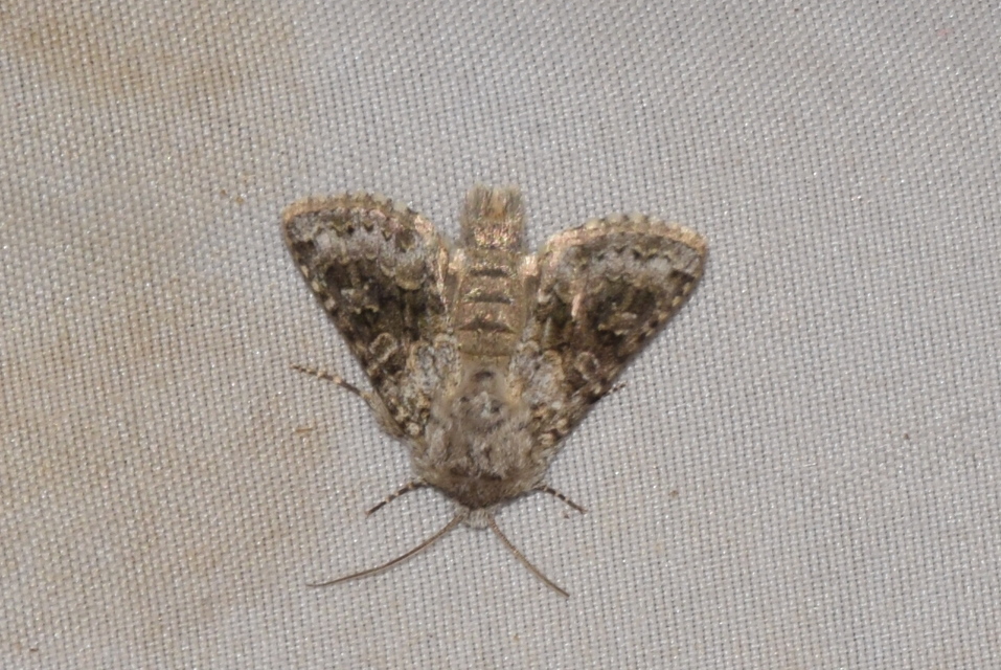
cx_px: 500
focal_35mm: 210
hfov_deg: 9.8
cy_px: 335
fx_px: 5844
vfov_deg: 6.6
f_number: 13
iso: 100
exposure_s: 1/160
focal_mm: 140
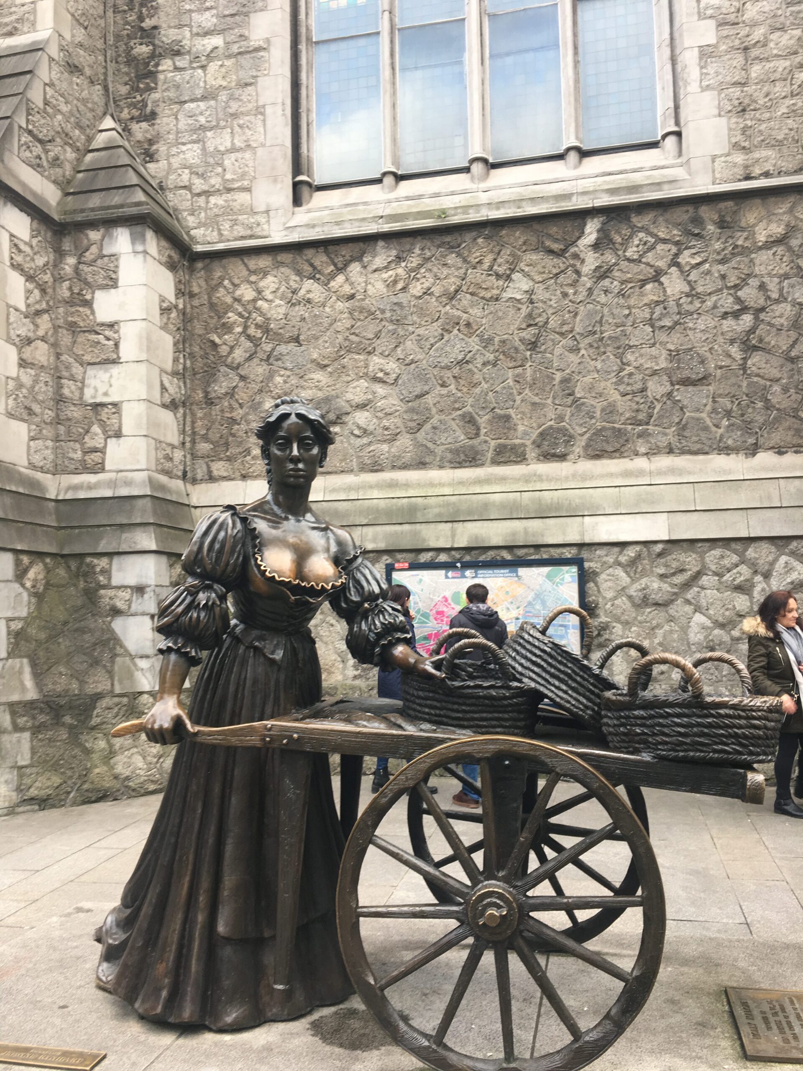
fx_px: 897
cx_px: 402
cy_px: 536
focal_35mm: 29
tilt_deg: +6.2
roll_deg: +2.4
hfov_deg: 48.2
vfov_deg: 61.7
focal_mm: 4.15
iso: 25
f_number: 2.2
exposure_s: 1/50
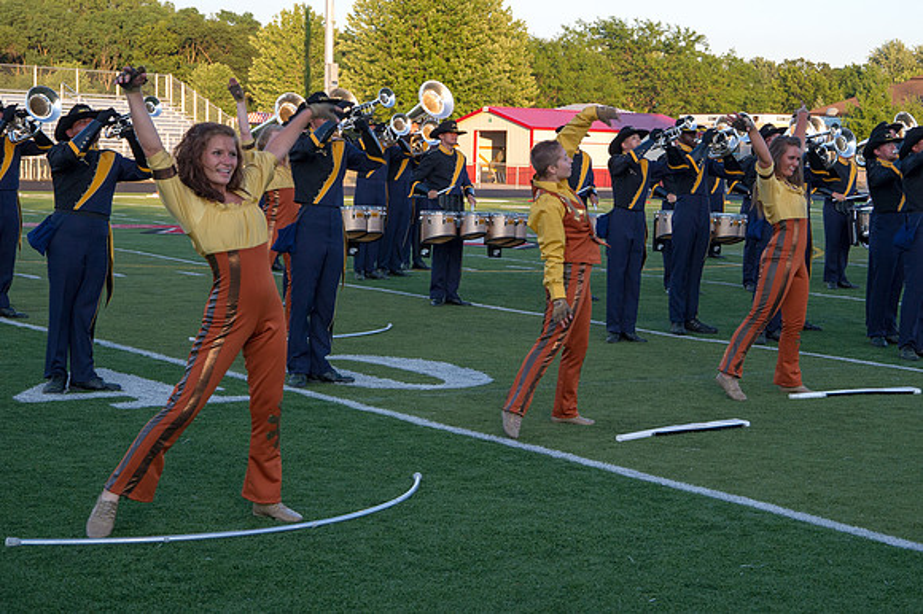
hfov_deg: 28.0
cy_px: 258
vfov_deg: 18.9
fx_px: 1845
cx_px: 559
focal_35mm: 72
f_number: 8
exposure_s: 1/250
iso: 640
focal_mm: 58
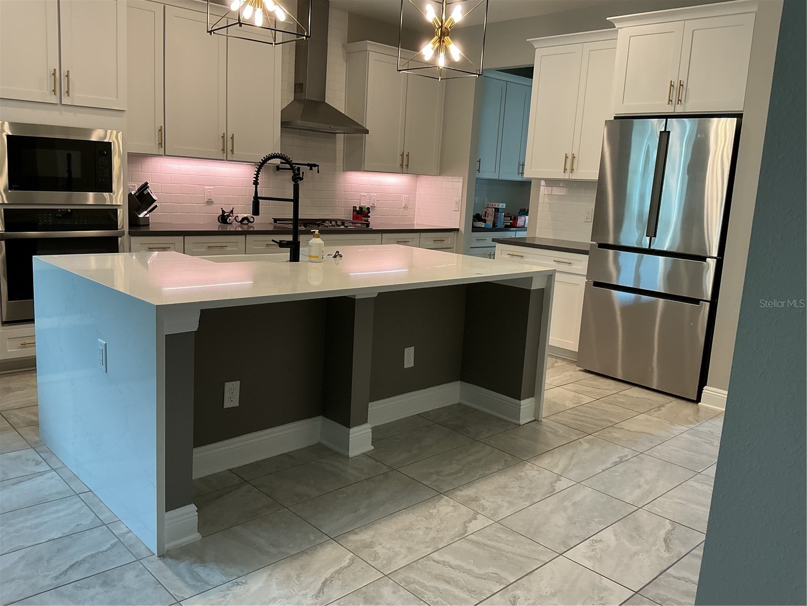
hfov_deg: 61.7
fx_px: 676
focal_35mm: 29
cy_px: 303
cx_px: 404
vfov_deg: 48.2
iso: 64
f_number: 1.8
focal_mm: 3
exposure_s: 1/60
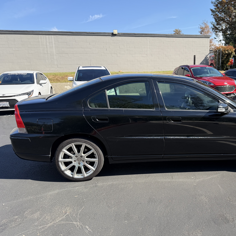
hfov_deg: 54.4
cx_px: 159
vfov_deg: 55.6
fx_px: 224
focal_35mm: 29
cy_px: 119
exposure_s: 1/2110
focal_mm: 6.76
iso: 80
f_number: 1.78
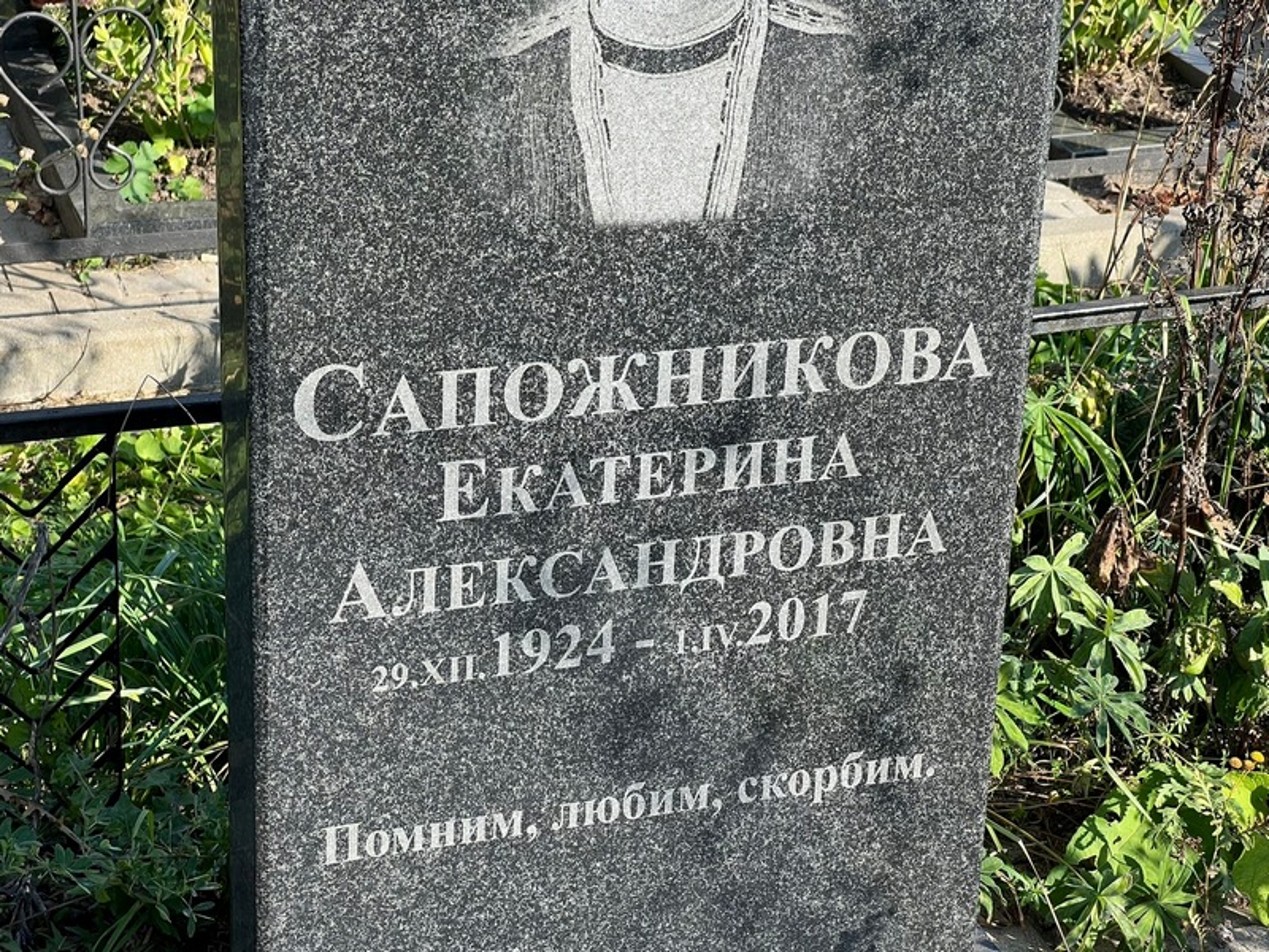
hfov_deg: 25.3
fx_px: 2823
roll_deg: -1.1
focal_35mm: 77
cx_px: 634
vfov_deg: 19.1
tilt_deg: -24.1
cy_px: 476
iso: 32
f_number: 2.8
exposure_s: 1/218
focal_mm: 9
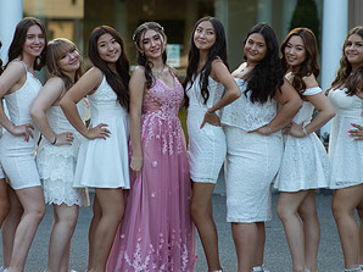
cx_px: 178
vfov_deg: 9.3
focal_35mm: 159
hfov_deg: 12.4
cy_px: 99
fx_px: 1666
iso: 250
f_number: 2
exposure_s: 1/1000
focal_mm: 85
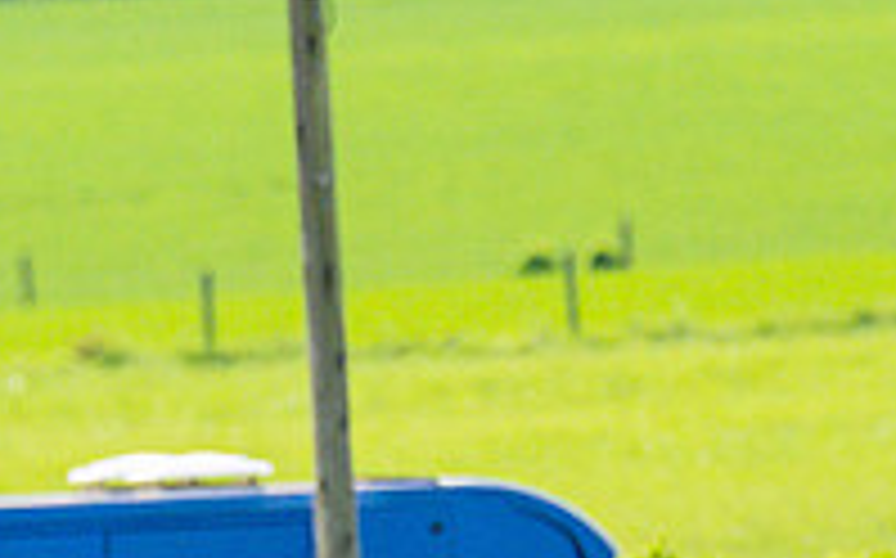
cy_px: 1467
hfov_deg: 1.4
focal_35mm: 1522
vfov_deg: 0.9
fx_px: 37134
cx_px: 629
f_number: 4
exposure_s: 1/2000
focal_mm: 200
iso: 400
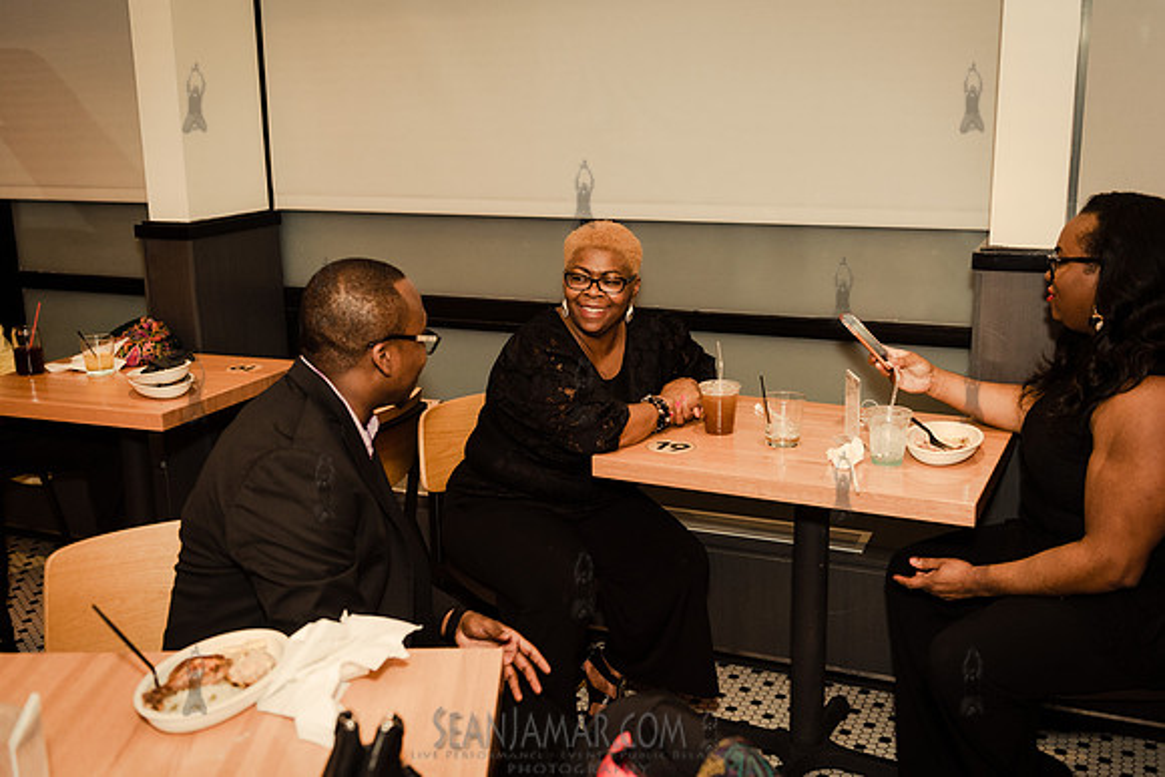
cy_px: 388
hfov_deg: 53.1
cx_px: 582
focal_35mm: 36
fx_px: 1165
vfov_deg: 36.9
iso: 1250
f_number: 3.5
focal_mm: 36
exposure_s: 1/320
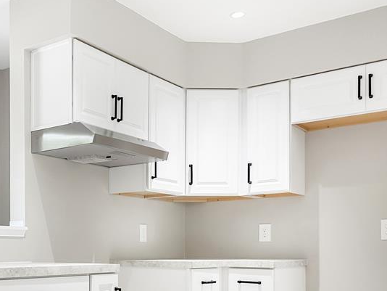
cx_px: 67
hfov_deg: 39.3
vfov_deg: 30.6
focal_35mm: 46
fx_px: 515
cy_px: 241
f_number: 1.8
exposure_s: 1/120
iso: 200
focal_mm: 6.86
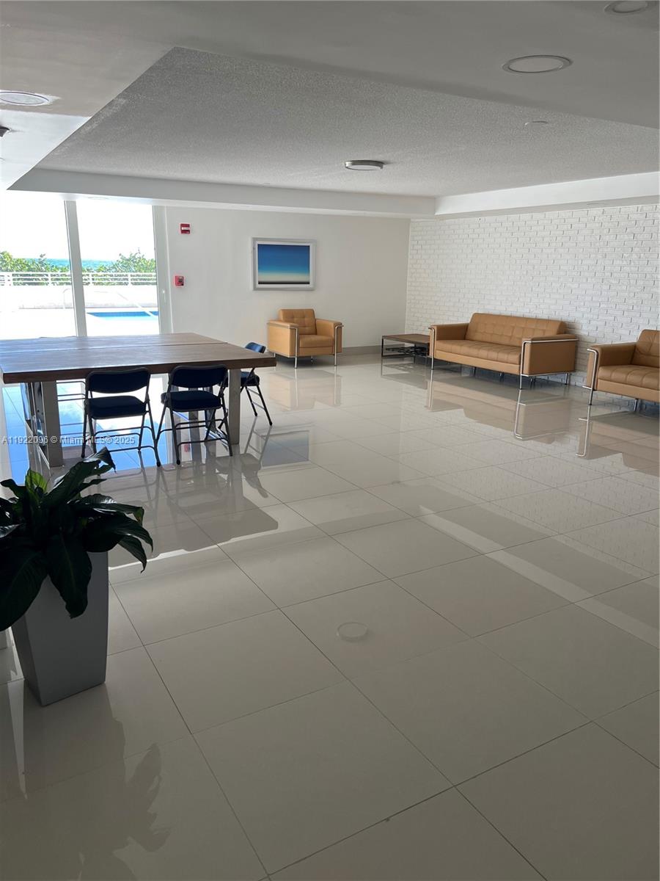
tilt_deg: -15.3
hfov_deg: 53.1
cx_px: 330
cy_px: 440
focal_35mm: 26
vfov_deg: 67.3
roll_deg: +0.5
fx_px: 661
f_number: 1.5
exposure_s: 1/121
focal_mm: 5.7
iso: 40
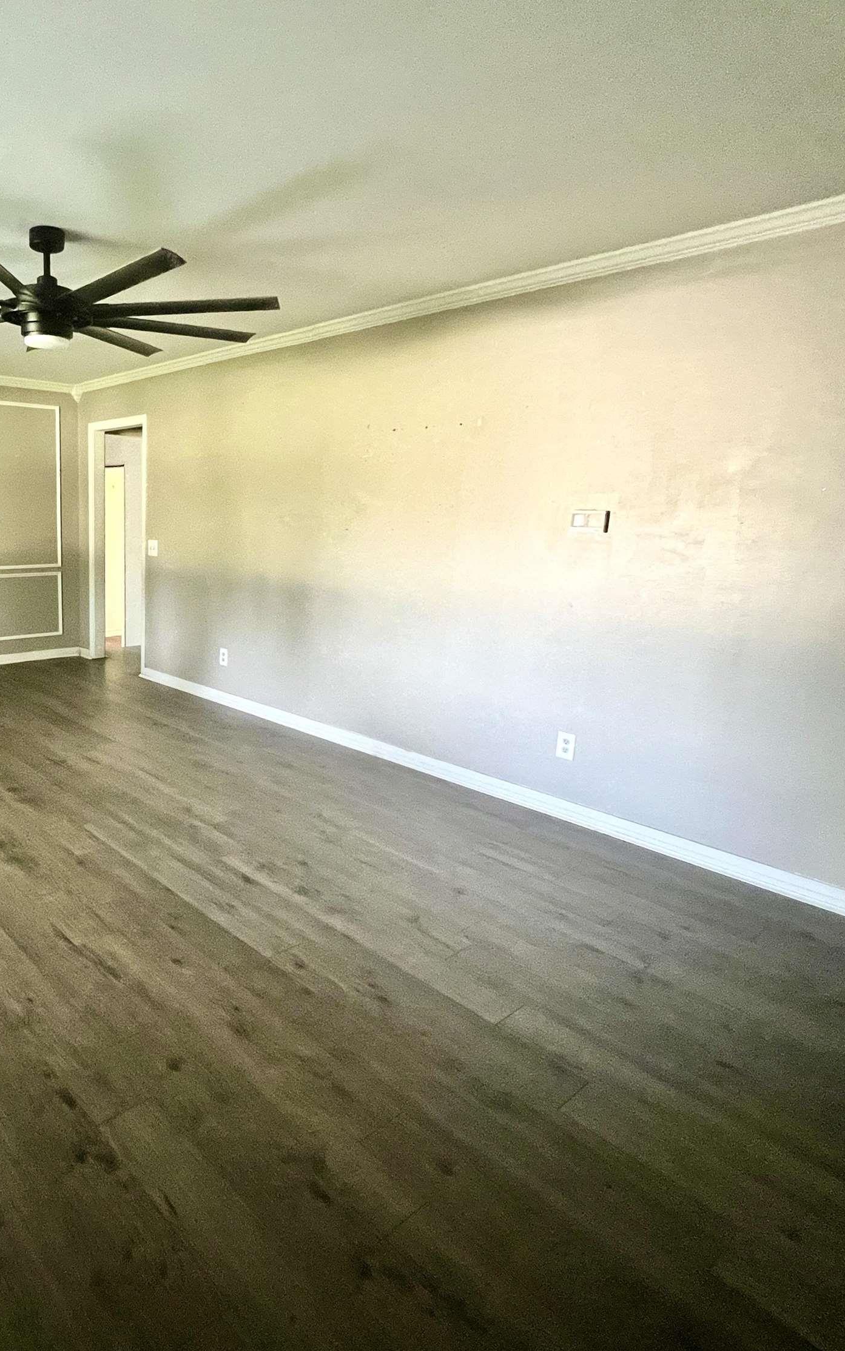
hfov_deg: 57.2
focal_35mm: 19
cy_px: 657
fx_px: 700
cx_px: 160
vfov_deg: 88.0
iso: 640
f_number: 1.8
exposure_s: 1/60
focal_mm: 1.57
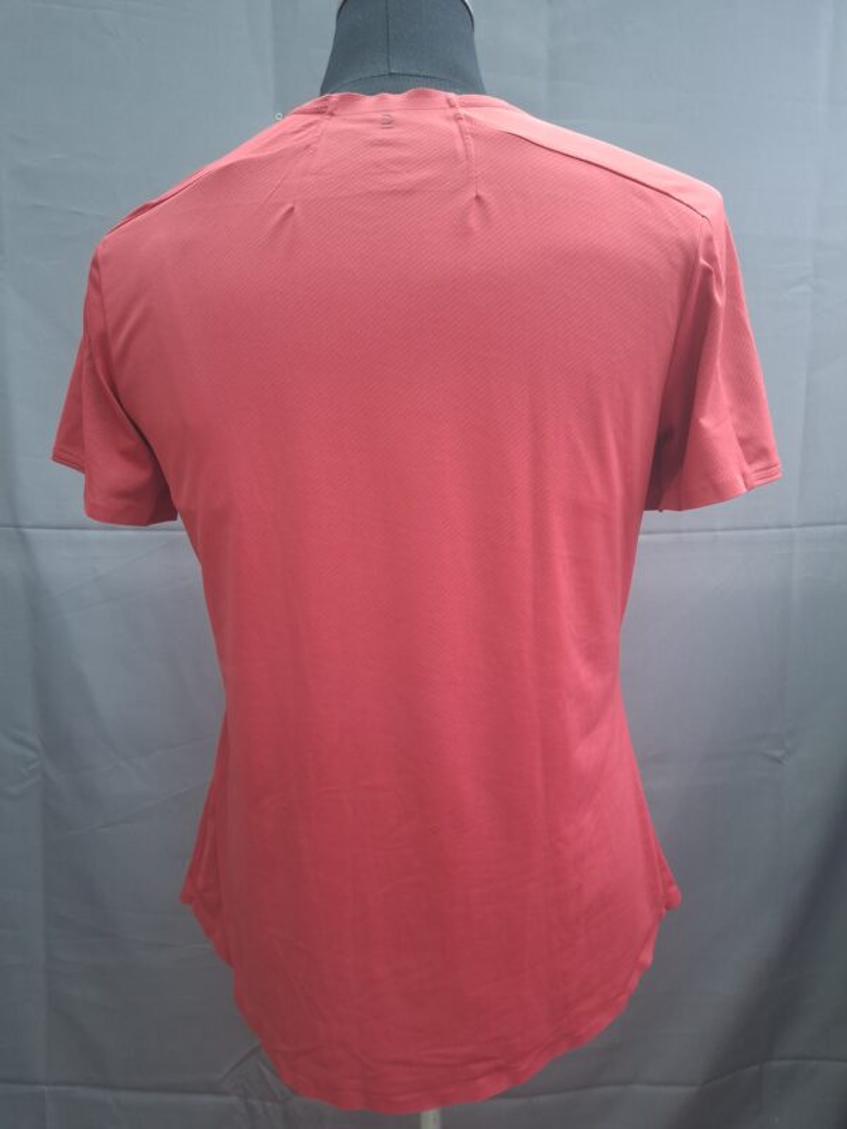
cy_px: 564
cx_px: 424
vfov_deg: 73.9
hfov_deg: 58.9
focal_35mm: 23
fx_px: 750
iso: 200
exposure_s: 1/100
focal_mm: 5.54
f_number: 1.8
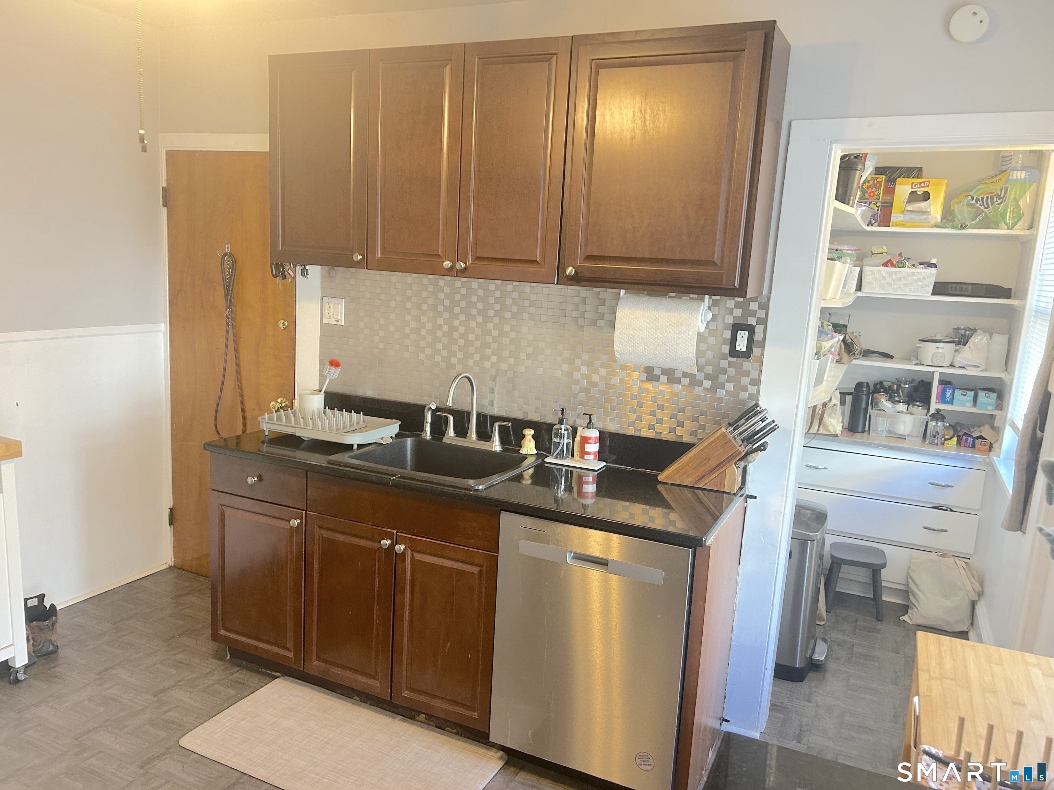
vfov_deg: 53.1
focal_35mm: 26
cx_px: 527
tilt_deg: -11.5
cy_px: 395
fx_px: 792
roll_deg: -3.7
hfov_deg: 67.3
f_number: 1.5
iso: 160
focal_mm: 5.7
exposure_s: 1/60
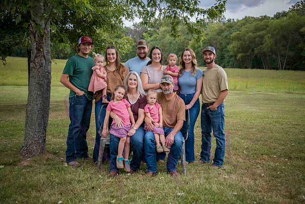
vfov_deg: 27.0
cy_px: 102
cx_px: 152
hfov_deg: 39.6
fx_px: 424
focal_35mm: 50
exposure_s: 1/640
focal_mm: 50
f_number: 4.2
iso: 400
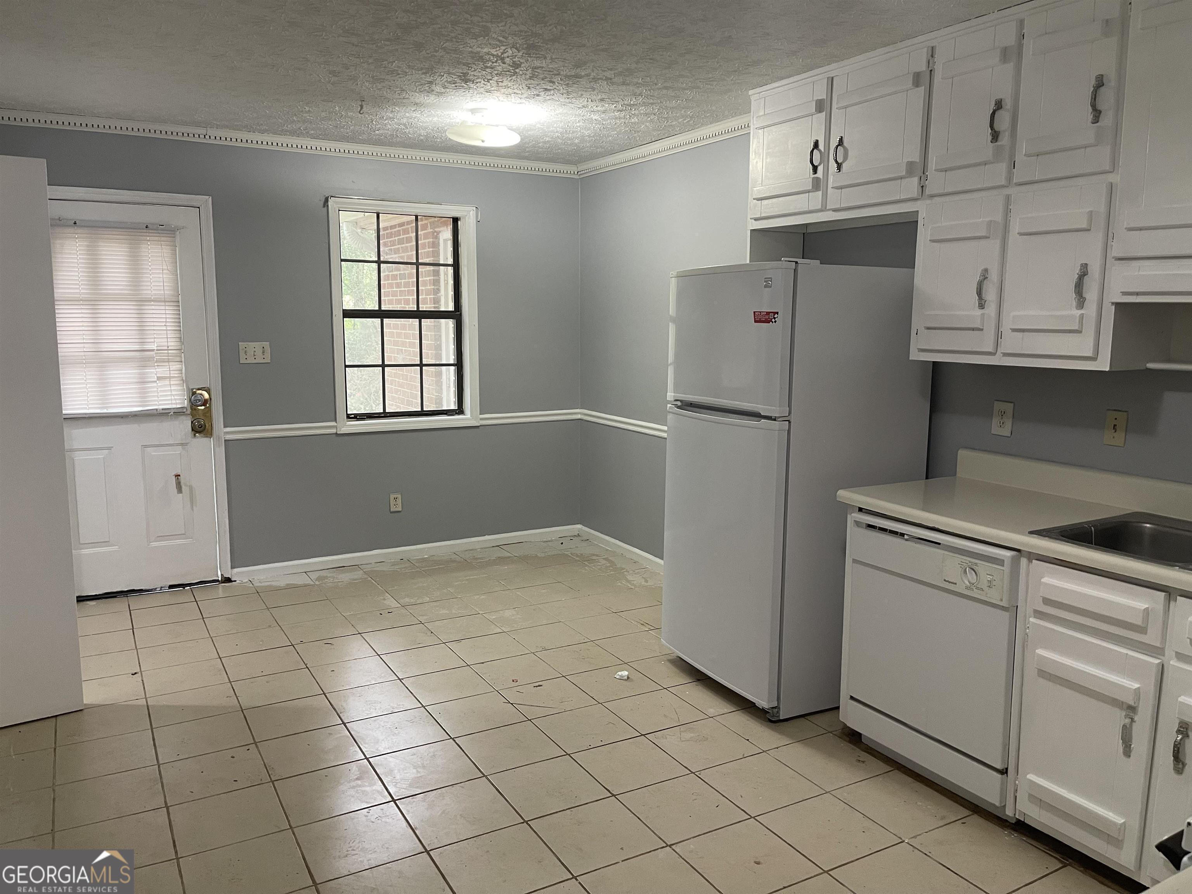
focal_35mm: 26
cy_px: 447
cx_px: 596
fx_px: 895
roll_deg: -0.3
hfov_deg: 67.3
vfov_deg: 53.1
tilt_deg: -8.4
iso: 250
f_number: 1.6
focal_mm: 5.1
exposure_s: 1/60
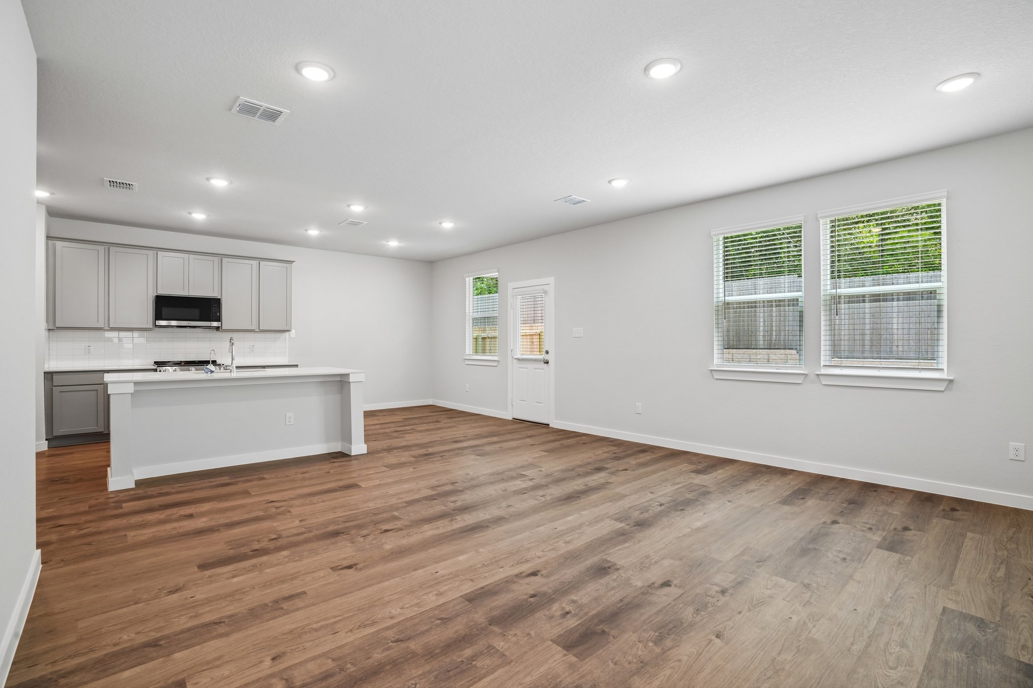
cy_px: 344
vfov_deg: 73.7
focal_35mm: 16
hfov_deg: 96.7
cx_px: 516
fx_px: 459
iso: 400
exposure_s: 1/20
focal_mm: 16
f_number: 8
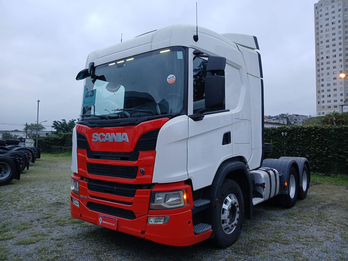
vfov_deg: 53.1
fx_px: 261
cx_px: 174
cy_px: 130
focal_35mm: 26
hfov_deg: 67.3
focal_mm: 3.98
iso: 83
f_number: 1.8
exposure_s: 1/60
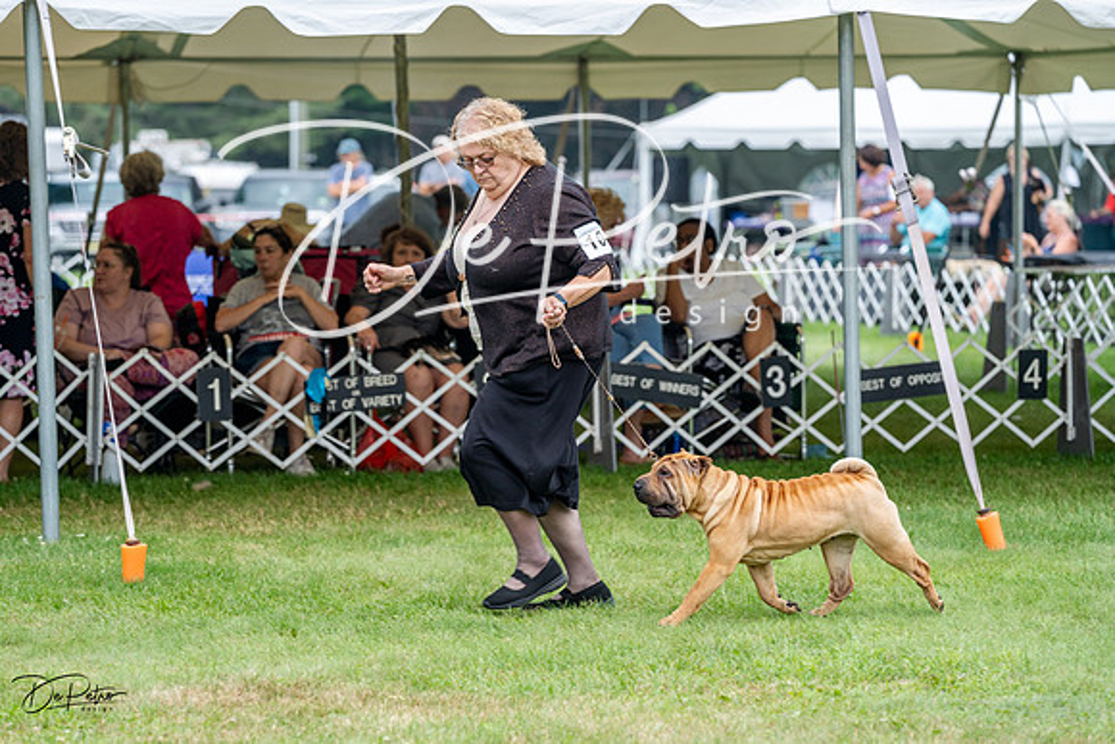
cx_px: 558
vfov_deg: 9.6
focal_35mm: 143
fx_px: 4430
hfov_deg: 14.3
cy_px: 372
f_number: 4.5
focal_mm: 143
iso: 400
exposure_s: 1/400
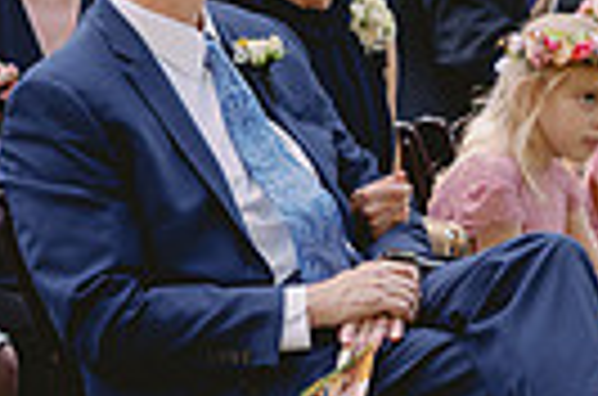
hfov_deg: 4.1
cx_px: 243
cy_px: 198
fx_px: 8402
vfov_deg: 2.7
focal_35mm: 507
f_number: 2.8
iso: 100
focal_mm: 116
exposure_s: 1/200
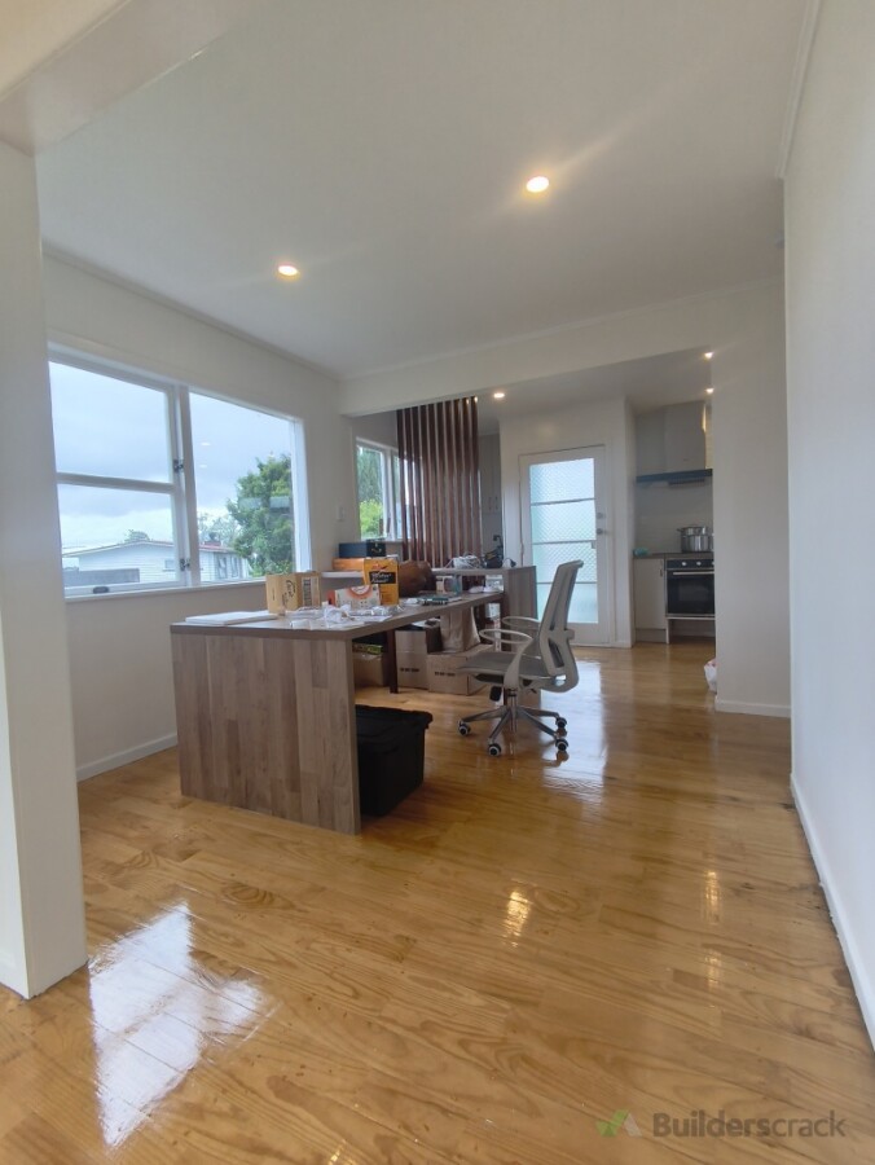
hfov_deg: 81.8
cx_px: 438
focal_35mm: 15
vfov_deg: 98.1
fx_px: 505
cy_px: 582
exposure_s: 1/100
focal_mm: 1.65
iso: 80
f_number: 2.2
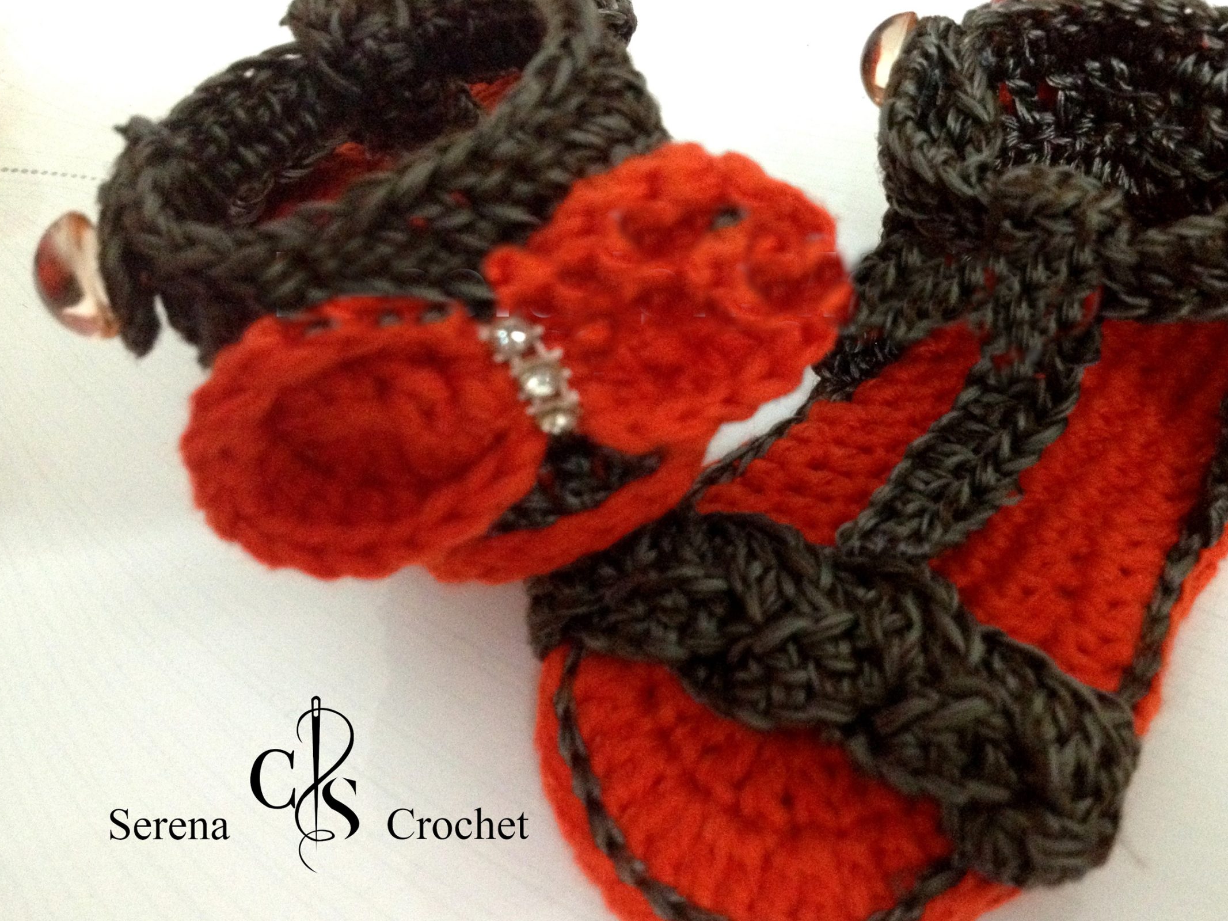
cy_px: 442
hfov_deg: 44.6
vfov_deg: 34.3
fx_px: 1490
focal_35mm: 42
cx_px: 723
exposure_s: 1/17
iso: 500
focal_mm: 4.28
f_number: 2.4
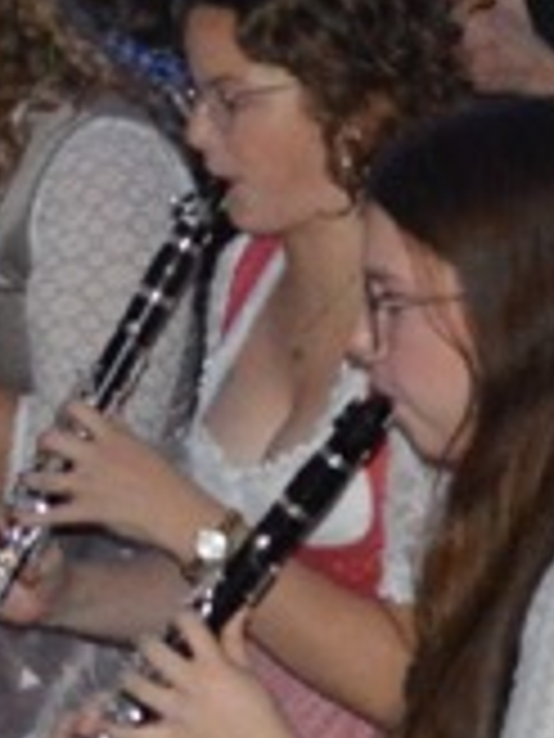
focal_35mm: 248
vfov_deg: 8.0
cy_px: 88
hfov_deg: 6.0
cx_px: 77
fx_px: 5292
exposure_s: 1/60
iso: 3200
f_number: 3.8
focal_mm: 22
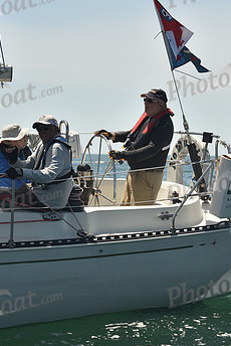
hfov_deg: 7.8
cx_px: 115
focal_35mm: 177
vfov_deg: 11.6
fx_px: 1700
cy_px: 142
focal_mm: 105
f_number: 5.6
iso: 250
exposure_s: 1/800
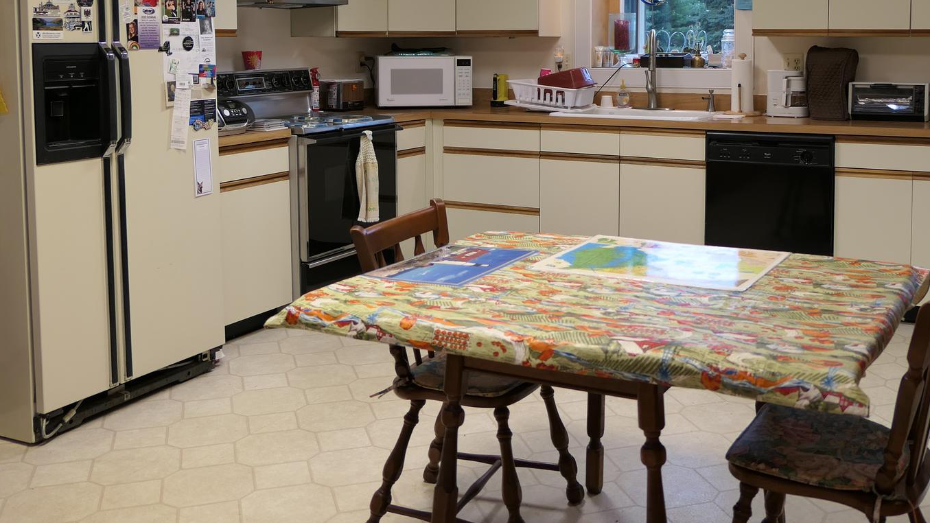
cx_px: 521
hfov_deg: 52.7
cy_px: 94
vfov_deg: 30.3
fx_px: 937
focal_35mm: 38
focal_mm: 8.9
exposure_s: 1/60
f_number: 1.5
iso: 125
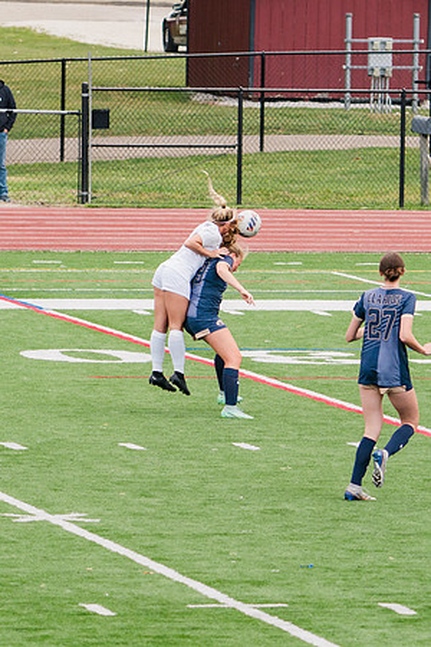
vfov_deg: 5.0
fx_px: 7407
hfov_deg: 3.3
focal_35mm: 413
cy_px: 330
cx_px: 165
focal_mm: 200
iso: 800
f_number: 5.6
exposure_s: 1/1600
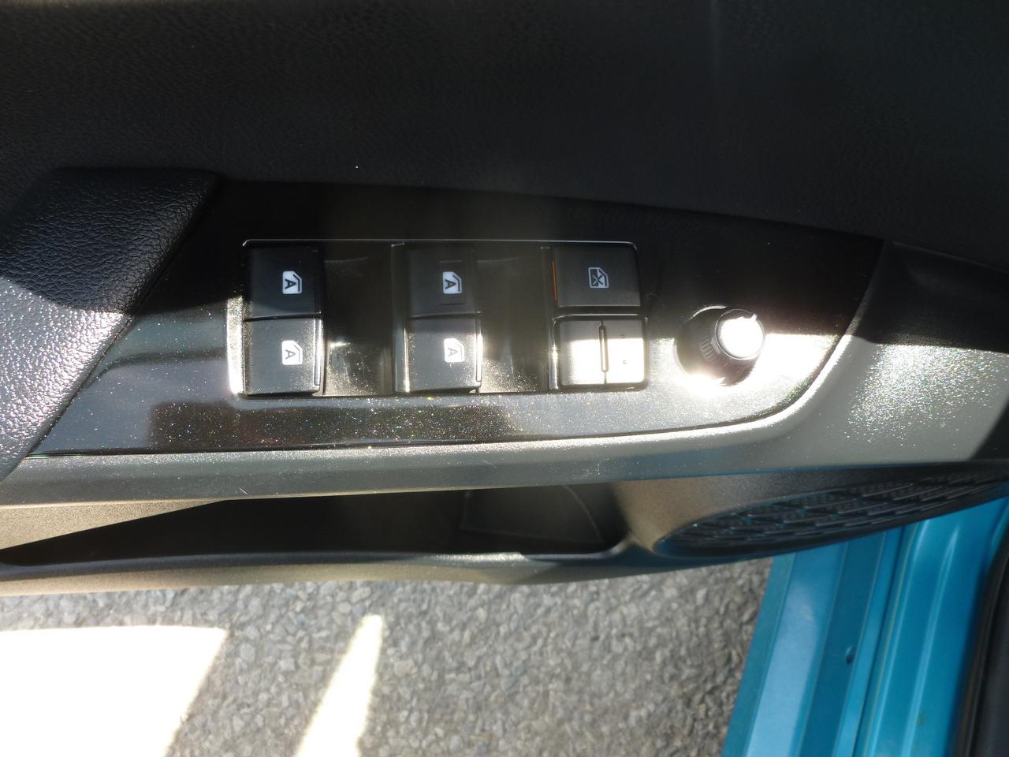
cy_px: 378
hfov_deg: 63.4
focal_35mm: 28
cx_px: 504
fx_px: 816
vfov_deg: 49.7
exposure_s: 1/100
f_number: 3.3
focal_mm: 5
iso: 100
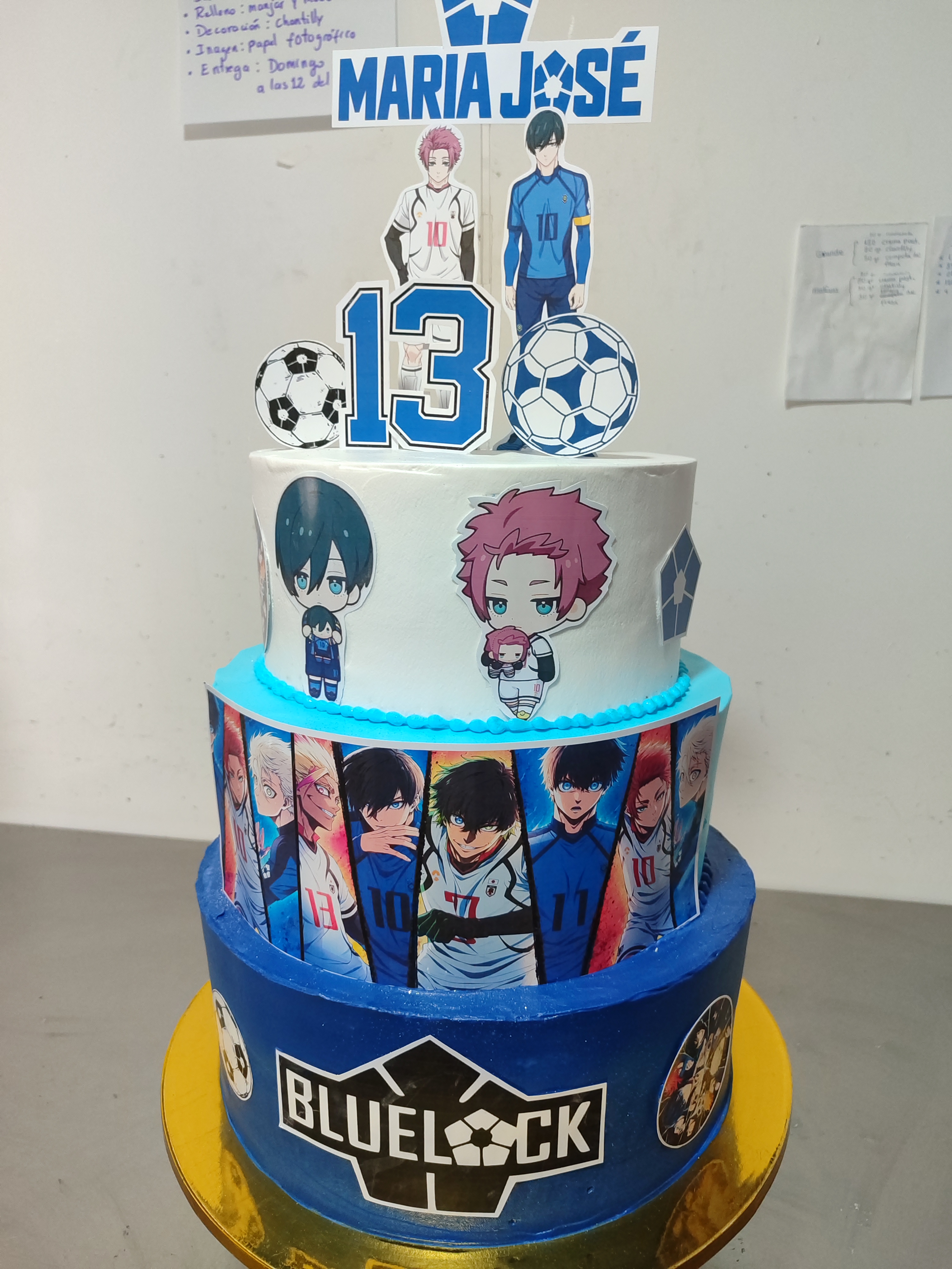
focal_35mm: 25
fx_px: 917
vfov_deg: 69.4
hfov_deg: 54.9
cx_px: 476
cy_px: 634
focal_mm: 5.95
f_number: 1.89
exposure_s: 1/60
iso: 436
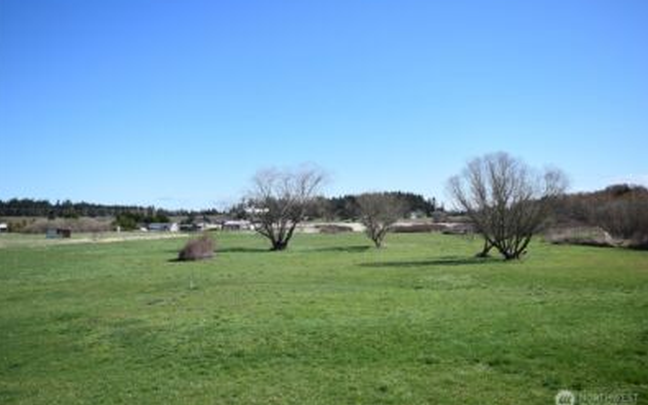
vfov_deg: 40.6
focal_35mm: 31
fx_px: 548
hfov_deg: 61.2
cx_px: 322
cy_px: 196
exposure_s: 1/320
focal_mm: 20
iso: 200
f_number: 9
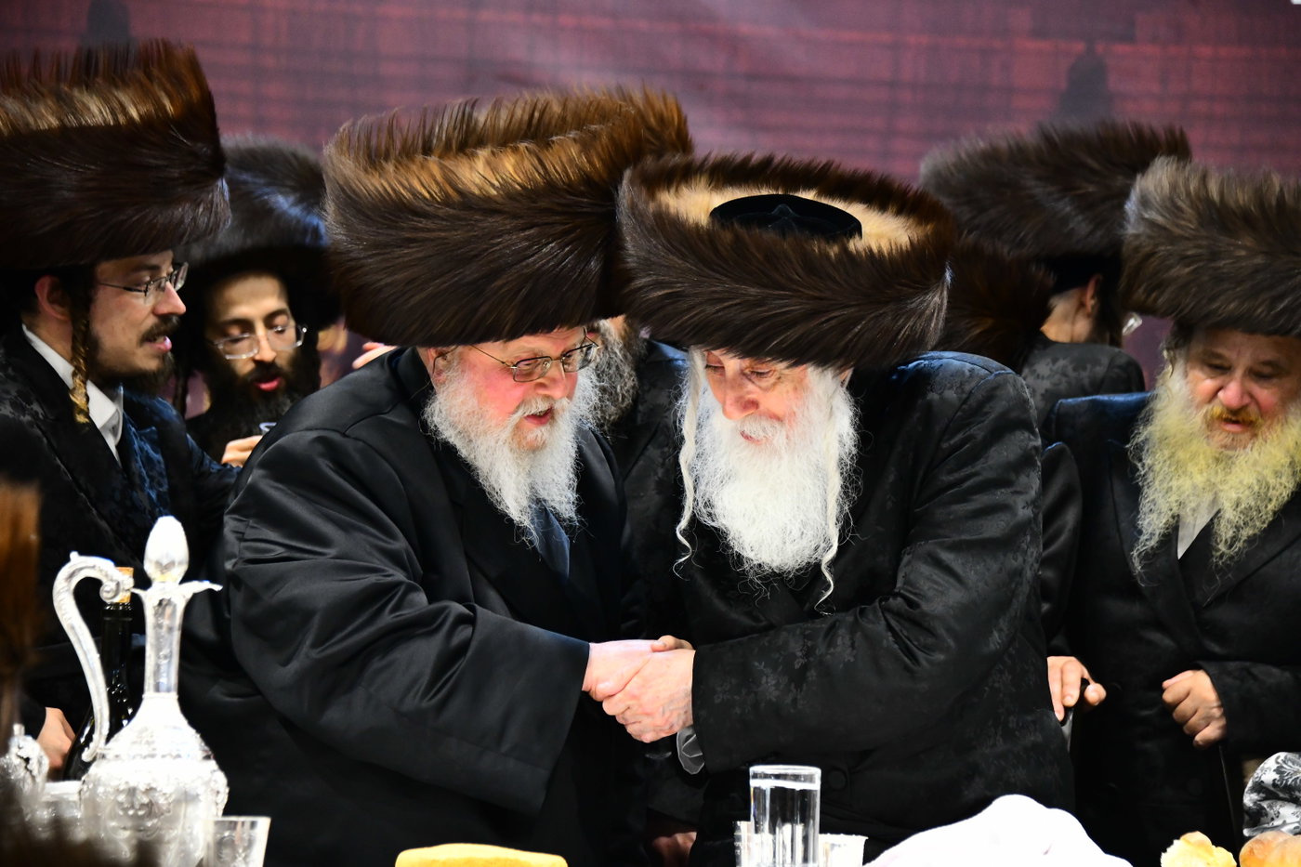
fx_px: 4191
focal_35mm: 116
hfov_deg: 17.6
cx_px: 650
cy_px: 434
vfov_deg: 11.8
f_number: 5.6
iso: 4000
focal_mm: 116
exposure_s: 1/125
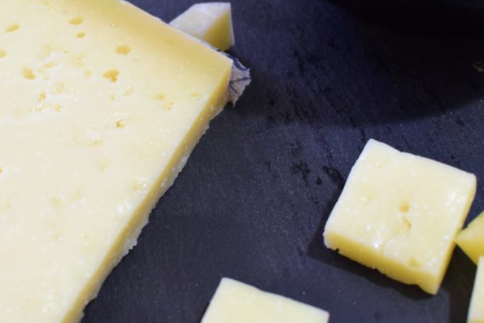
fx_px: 834
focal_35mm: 62
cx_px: 219
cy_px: 117
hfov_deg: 32.4
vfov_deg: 21.9
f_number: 6.3
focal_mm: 24
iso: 900
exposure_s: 1/15
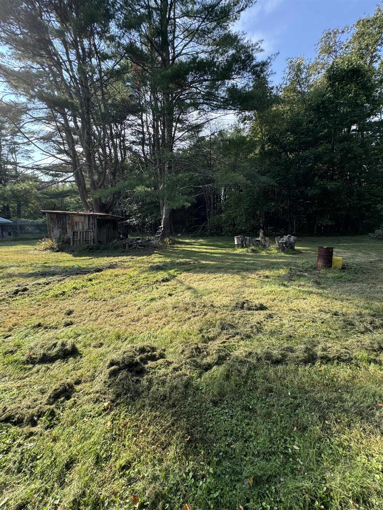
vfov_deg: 102.1
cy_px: 255
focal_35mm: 14
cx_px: 192
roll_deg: +1.1
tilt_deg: -8.1
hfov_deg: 85.7
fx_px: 207
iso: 40
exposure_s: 1/381
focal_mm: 2.22
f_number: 2.2
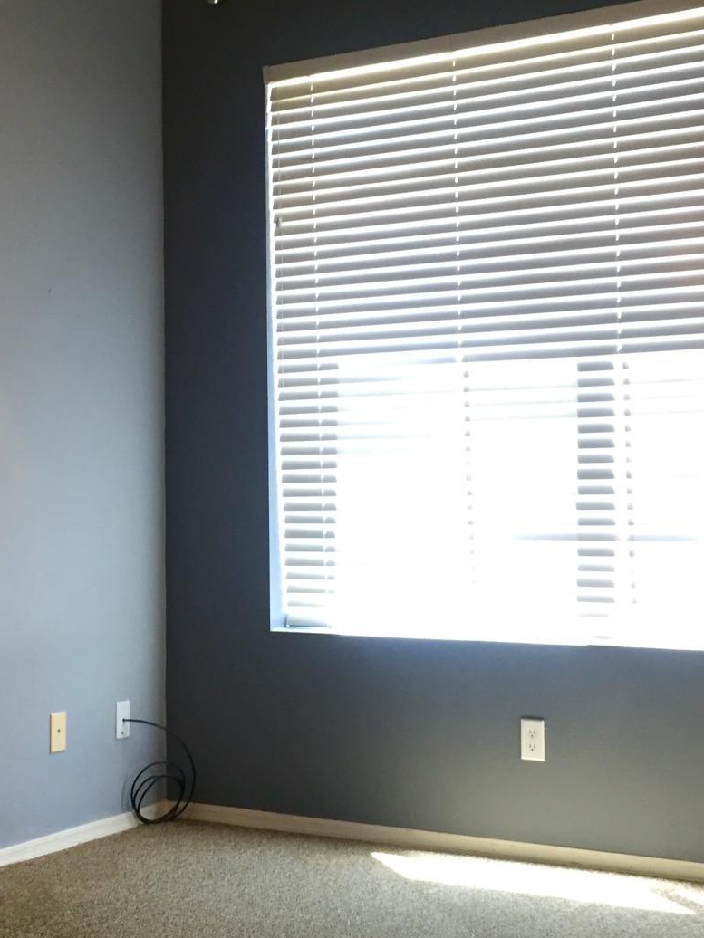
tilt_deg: +1.7
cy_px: 428
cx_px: 292
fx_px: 1519
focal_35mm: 56
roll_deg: +0.3
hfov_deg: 26.1
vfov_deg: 34.3
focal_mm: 4.15
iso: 100
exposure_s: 1/30
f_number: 2.2
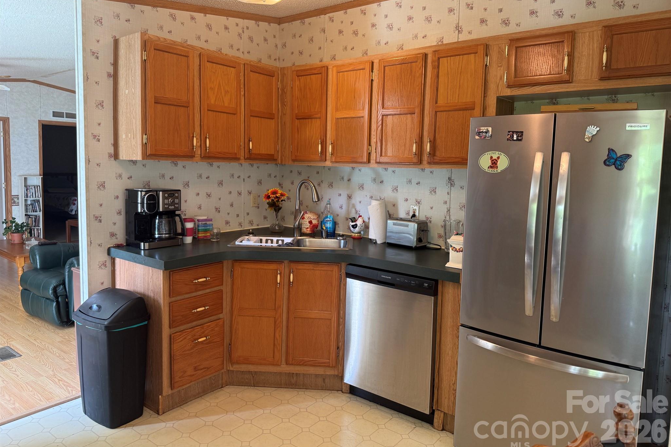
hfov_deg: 71.5
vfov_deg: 51.2
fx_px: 466
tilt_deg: -3.5
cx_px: 335
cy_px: 203
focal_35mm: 25
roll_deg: -0.8
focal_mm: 6.76
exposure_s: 1/60
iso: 125
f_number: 1.78
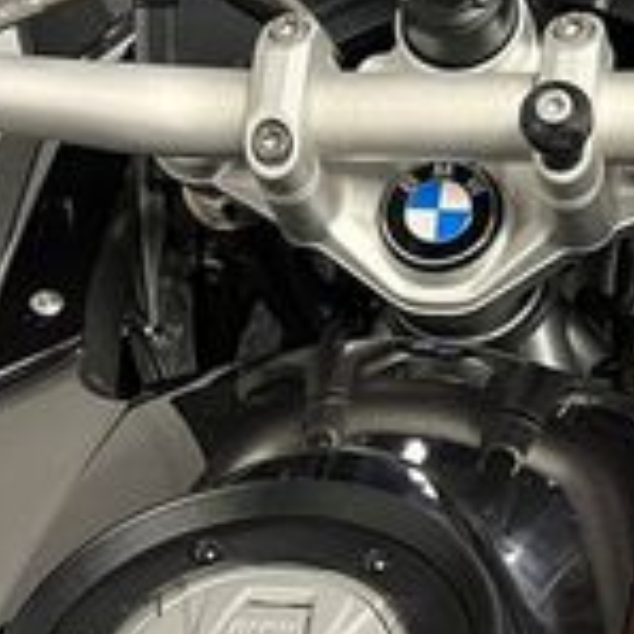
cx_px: 387
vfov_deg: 17.6
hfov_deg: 17.5
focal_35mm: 99
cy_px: 379
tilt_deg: -46.5
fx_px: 2051
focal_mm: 5.1
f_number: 1.6
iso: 125
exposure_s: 1/50
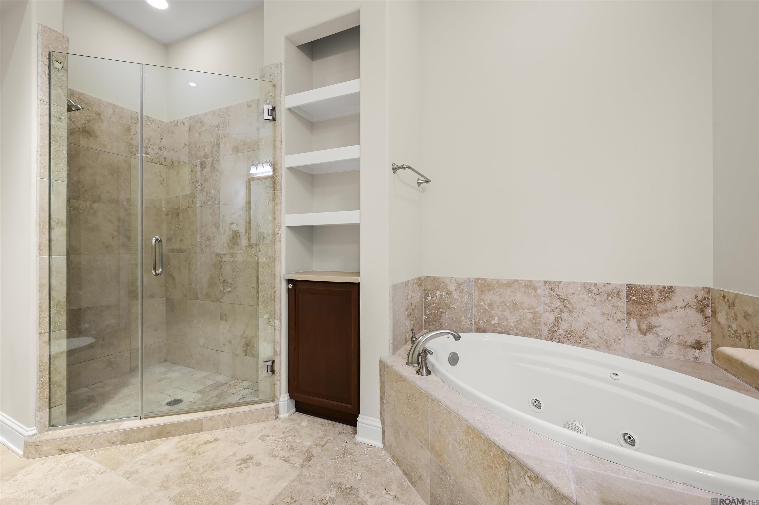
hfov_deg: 98.6
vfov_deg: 75.4
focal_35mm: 16
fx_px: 327
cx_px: 380
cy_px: 252
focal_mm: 15.5
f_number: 10
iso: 200
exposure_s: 1/3
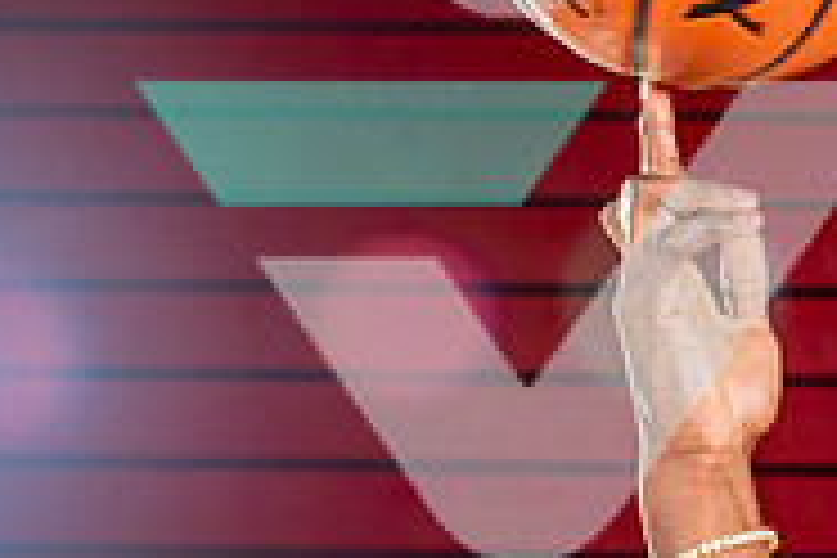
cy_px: 259
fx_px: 3092
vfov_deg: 10.3
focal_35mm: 133
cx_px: 1188
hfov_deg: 14.5
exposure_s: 1/125
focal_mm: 37
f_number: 5.6
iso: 100
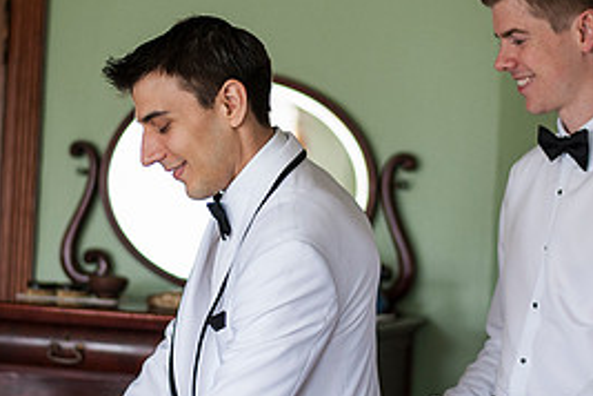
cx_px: 281
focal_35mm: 112
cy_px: 180
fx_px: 1845
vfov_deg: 12.2
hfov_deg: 18.3
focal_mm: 50
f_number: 1.8
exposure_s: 1/320
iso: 1000
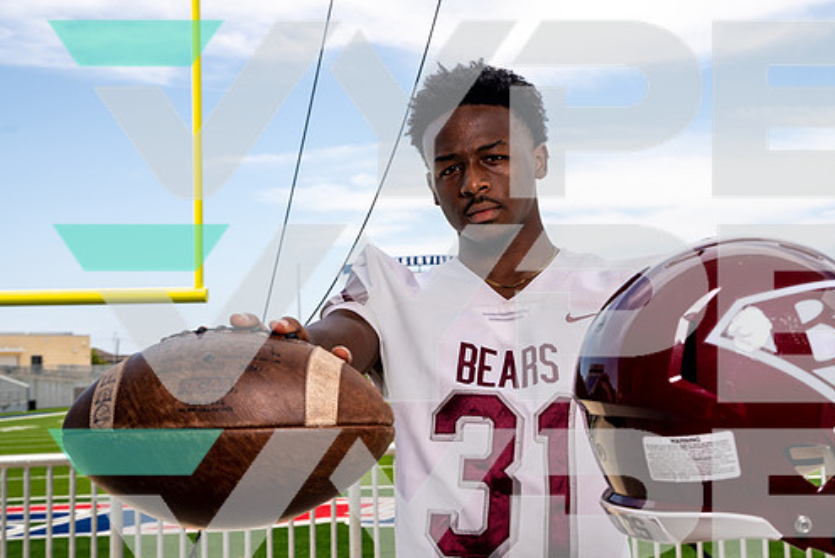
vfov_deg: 28.1
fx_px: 1114
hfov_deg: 41.0
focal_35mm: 48
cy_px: 314
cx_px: 482
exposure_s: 1/125
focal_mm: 41
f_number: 9
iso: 100
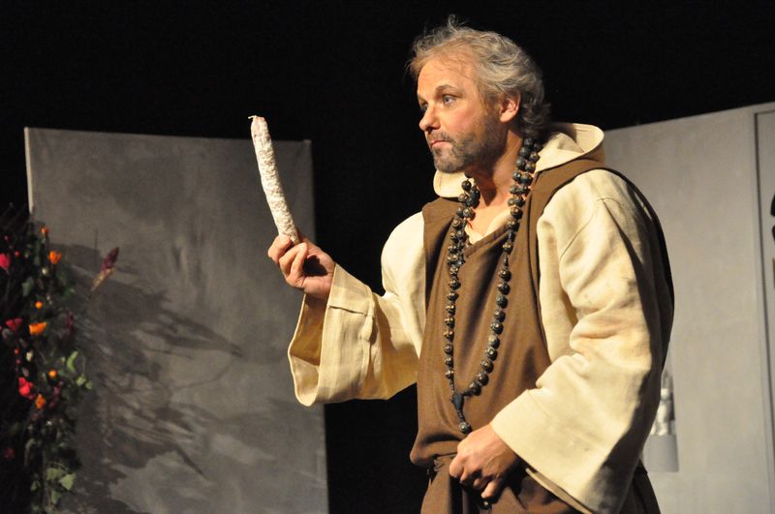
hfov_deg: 15.2
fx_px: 2902
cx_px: 388
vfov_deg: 10.1
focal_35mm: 135
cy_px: 257
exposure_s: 1/50
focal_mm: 90
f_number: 5.6
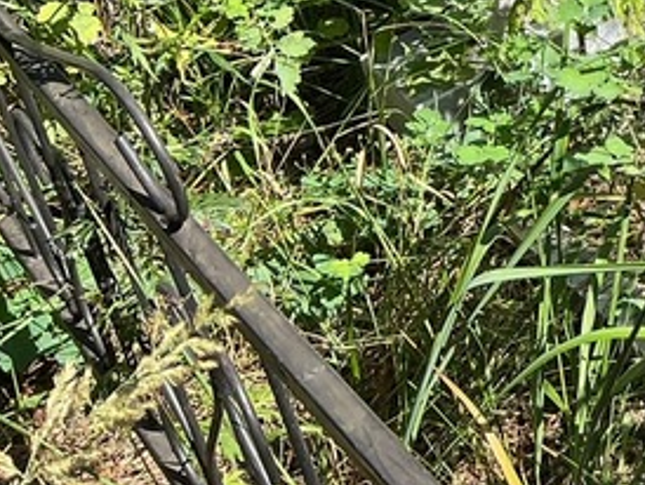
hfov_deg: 17.1
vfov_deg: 13.7
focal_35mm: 97
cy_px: -379
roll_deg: +11.2
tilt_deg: -20.3
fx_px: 1809
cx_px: 1106
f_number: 1.5
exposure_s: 1/1724
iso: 50
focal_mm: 5.7
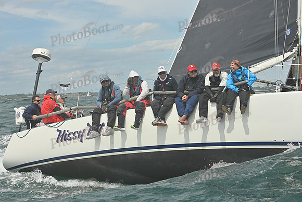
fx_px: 713
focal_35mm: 85
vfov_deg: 16.1
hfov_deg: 23.9
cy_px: 101
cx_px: 151
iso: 320
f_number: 11
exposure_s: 1/1250
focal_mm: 85
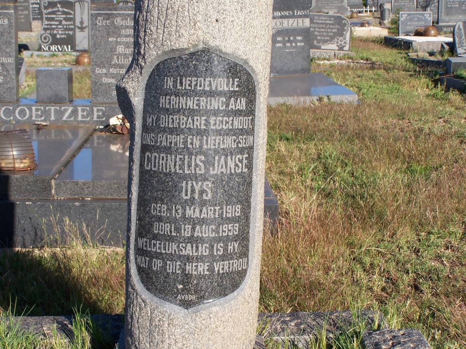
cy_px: 174
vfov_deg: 21.3
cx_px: 233
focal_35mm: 69
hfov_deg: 28.2
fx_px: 929
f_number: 4.5
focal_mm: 11.5
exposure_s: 1/500
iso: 80
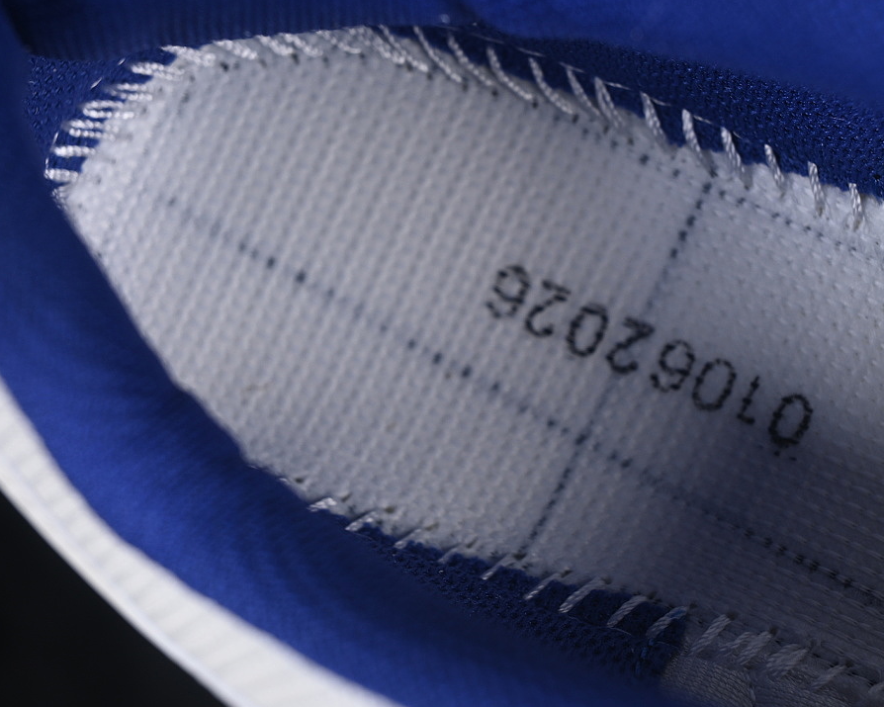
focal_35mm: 85
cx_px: 477
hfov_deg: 22.5
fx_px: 2224
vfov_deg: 18.1
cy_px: 353
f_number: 7.1
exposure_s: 1/80
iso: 160
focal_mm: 50
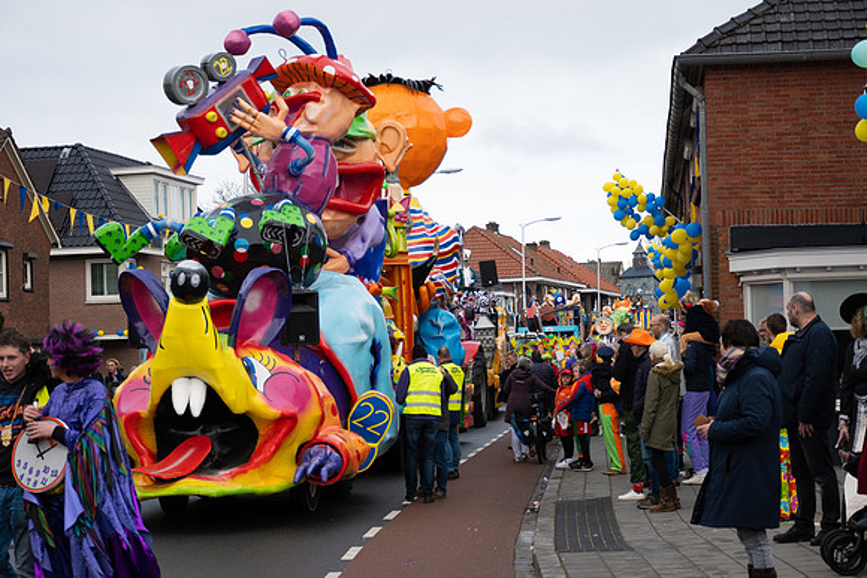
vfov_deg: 18.9
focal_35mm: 72
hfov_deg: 28.1
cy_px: 289
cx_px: 434
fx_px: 1734
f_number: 4.5
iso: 400
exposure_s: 1/1600
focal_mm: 48
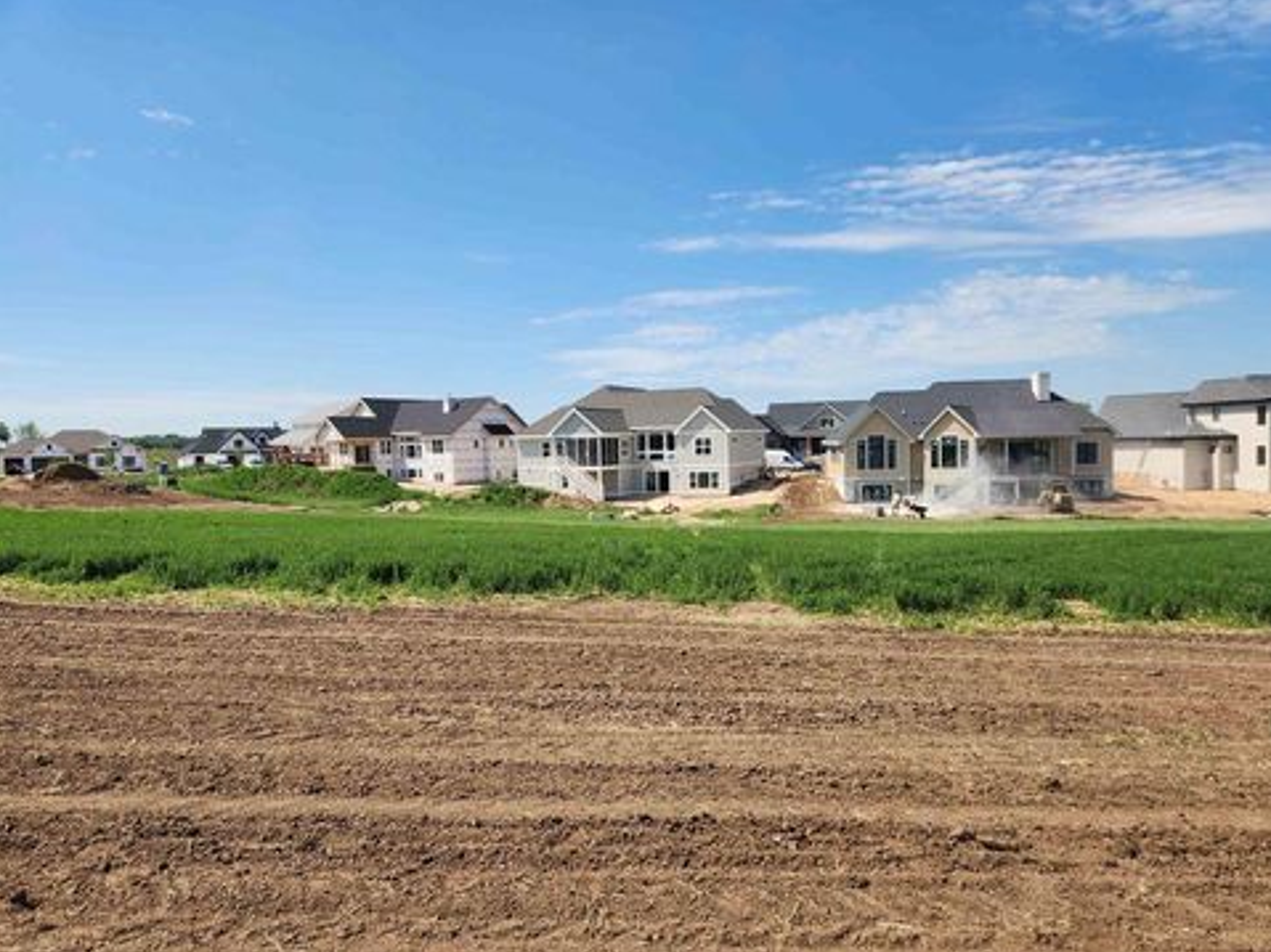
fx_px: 881
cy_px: 487
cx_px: 661
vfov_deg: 56.8
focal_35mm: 24
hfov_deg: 71.6
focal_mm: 5.4
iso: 20
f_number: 1.8
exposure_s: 1/1756
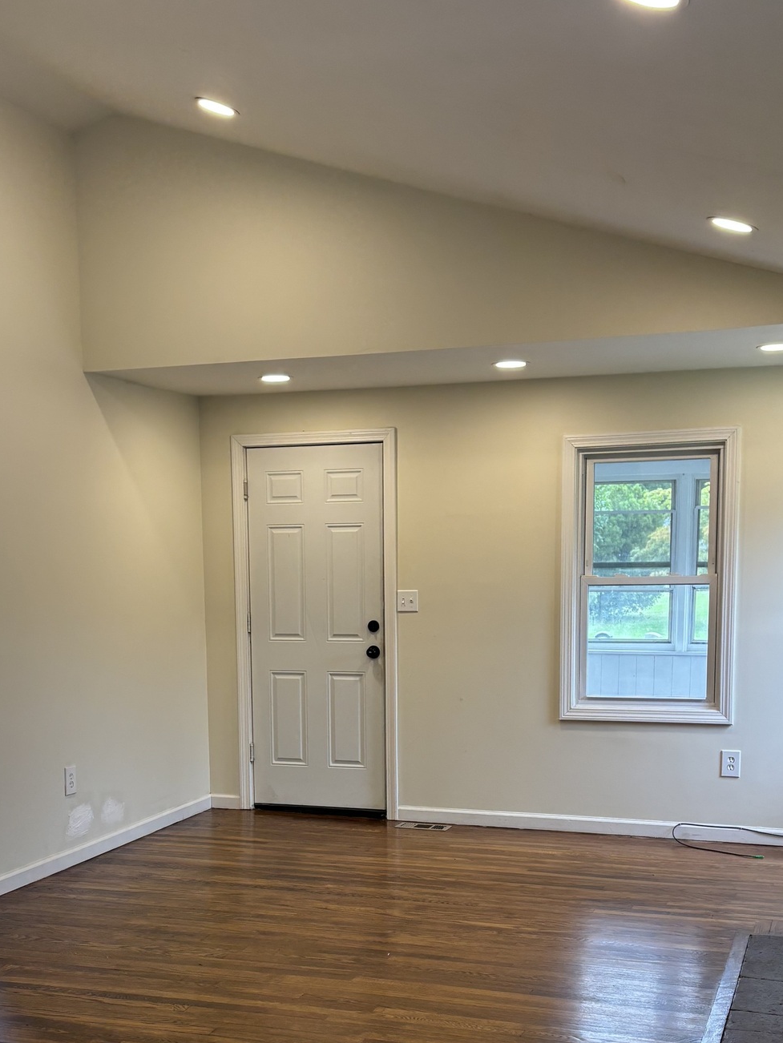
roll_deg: +1.3
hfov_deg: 31.5
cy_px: 762
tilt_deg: -6.8
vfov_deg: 40.3
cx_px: 324
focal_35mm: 46
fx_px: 1387
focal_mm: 5.96
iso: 80
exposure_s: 1/120
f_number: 1.6
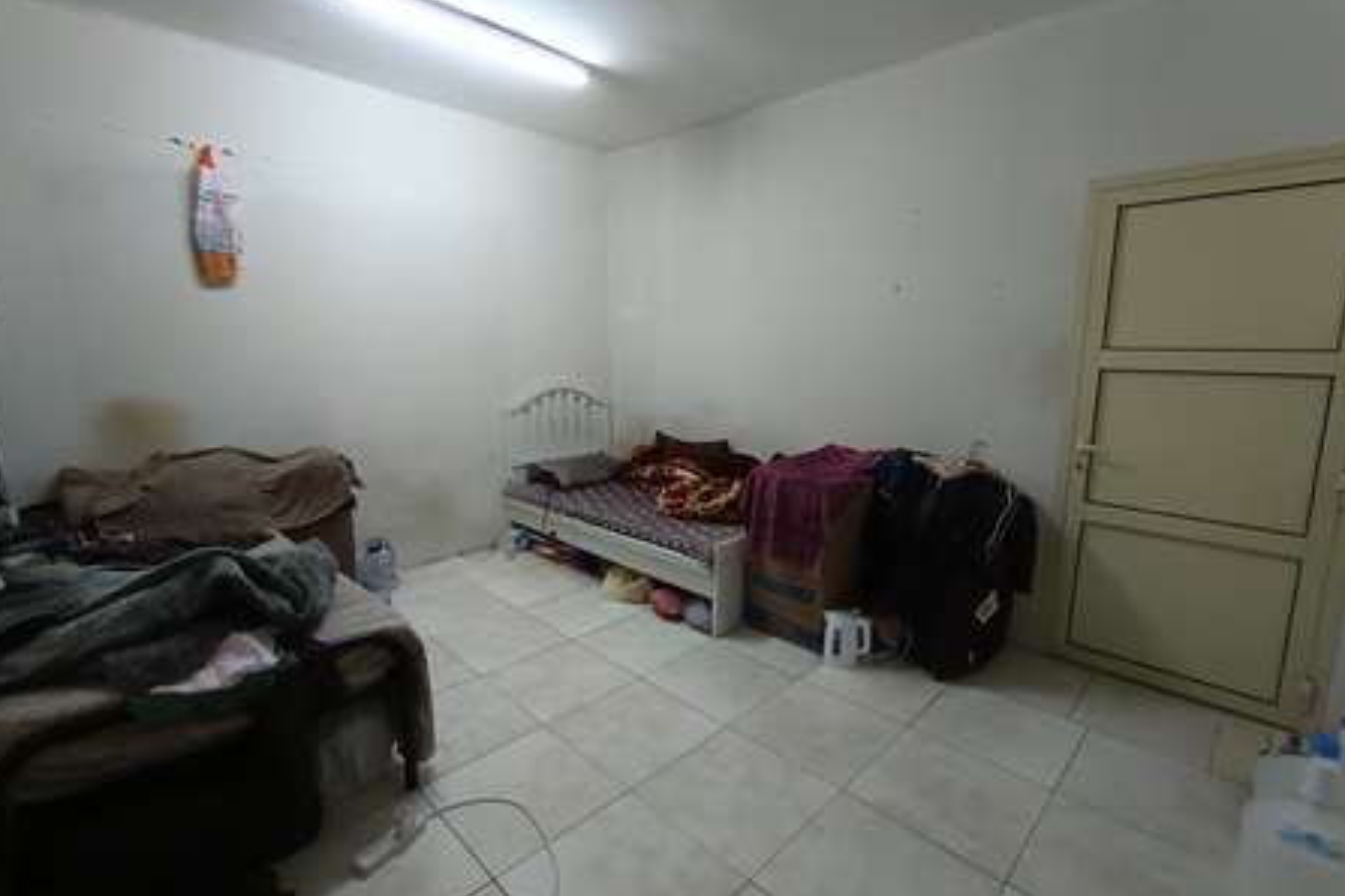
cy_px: 431
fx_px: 635
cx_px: 669
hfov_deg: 93.3
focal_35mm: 17
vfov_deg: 70.4
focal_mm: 1.65
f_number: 2.2
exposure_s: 1/30
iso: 489
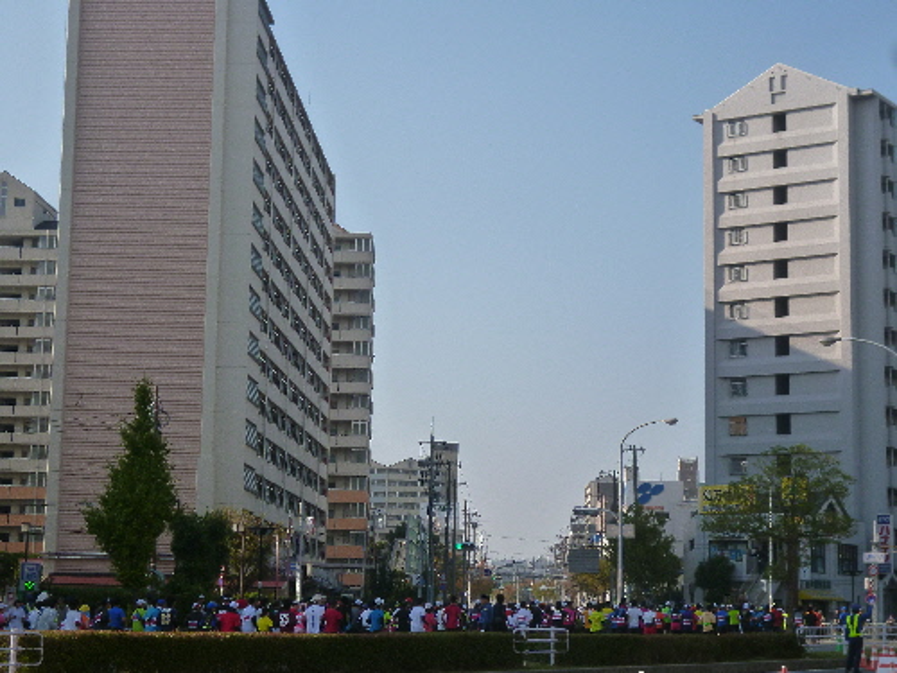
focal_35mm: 70
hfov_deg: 27.8
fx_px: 1814
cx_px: 448
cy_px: 336
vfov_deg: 21.0
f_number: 4.2
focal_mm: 12.4
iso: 160
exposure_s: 1/800
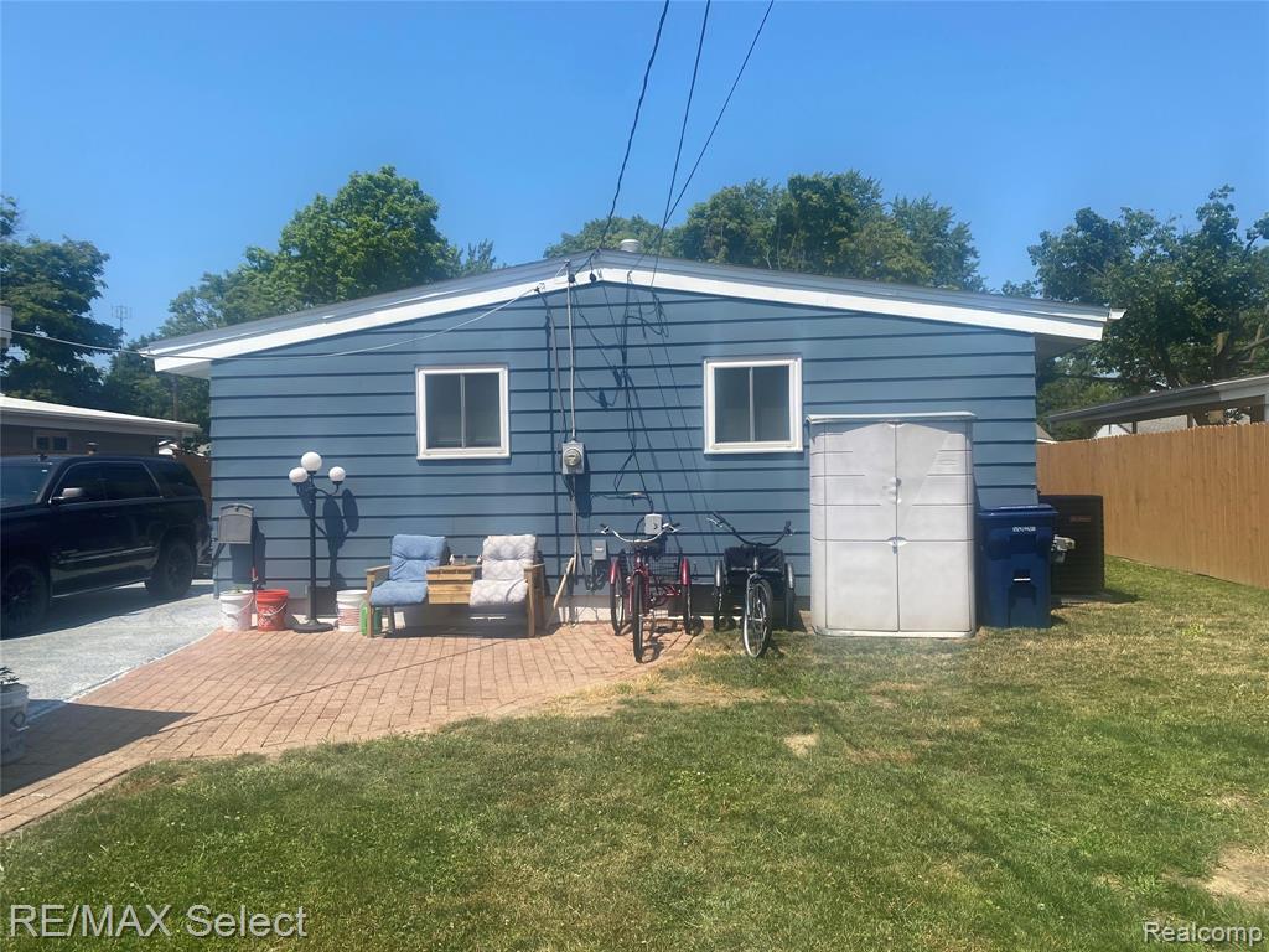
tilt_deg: -0.3
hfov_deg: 67.3
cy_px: 476
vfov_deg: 53.1
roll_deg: +0.4
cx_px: 634
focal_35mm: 26
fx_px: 953
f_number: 1.8
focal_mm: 4.25
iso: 32
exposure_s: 1/2571
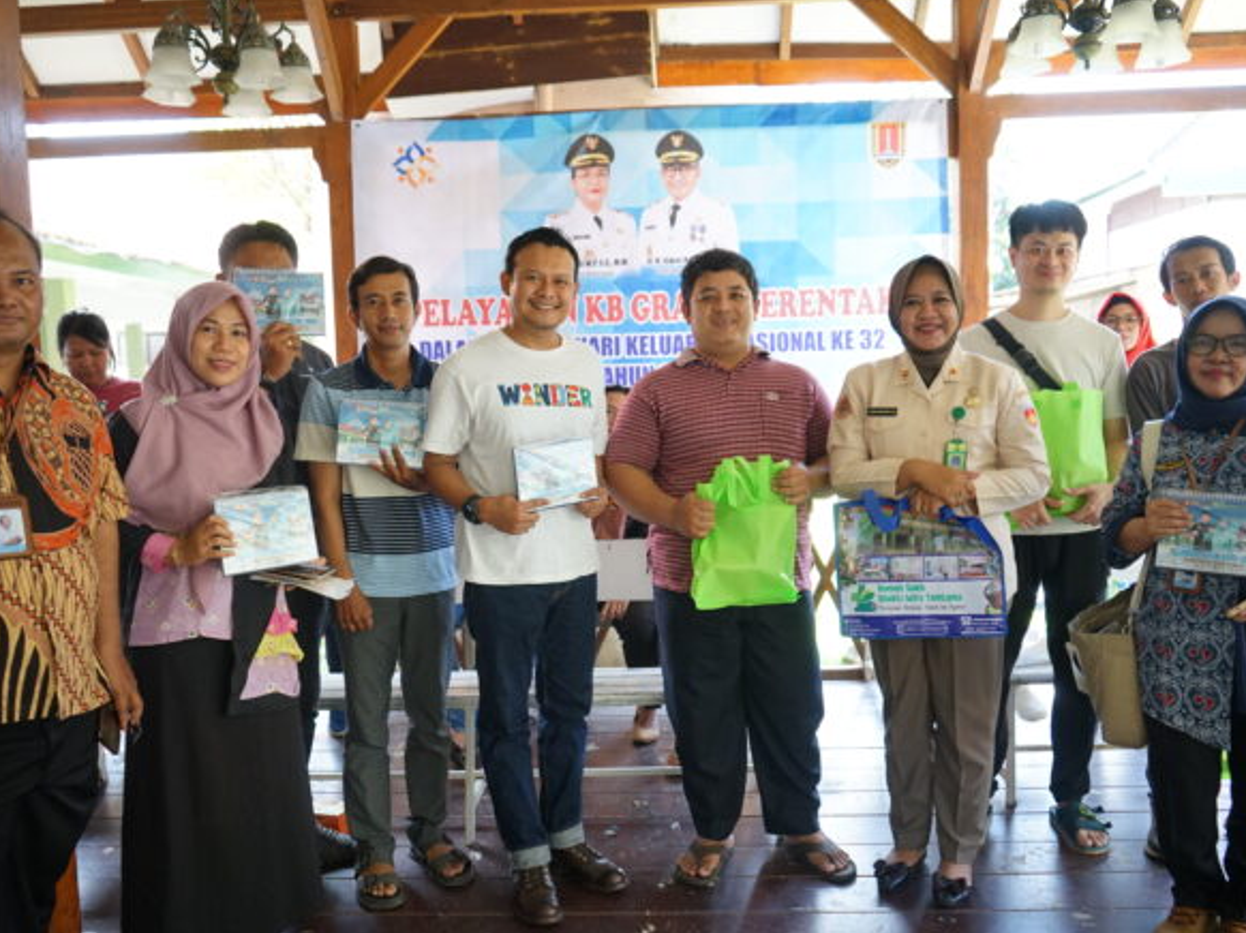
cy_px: 469
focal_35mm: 31
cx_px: 597
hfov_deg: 58.4
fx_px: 1115
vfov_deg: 45.4
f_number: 4
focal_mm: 28
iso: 1250
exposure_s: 1/200
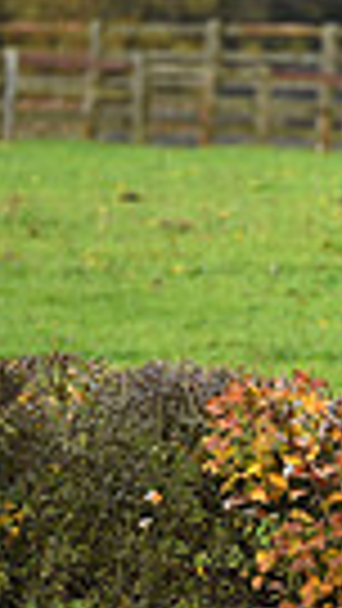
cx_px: 1044
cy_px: 360
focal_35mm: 902
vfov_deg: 2.4
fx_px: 14533
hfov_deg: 1.3
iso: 1250
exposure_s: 1/1000
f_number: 5
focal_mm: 200
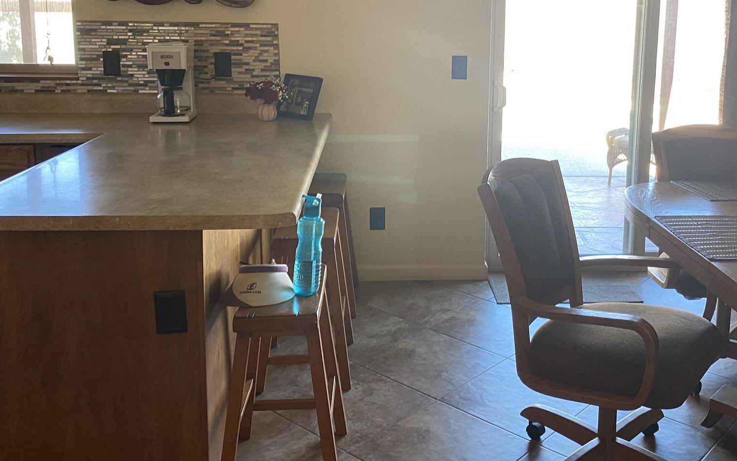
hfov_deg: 52.2
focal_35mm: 37
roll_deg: -1.1
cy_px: 135
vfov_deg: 34.0
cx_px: 457
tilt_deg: -10.2
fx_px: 743
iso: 80
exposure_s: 1/60
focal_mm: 4.25
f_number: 1.8
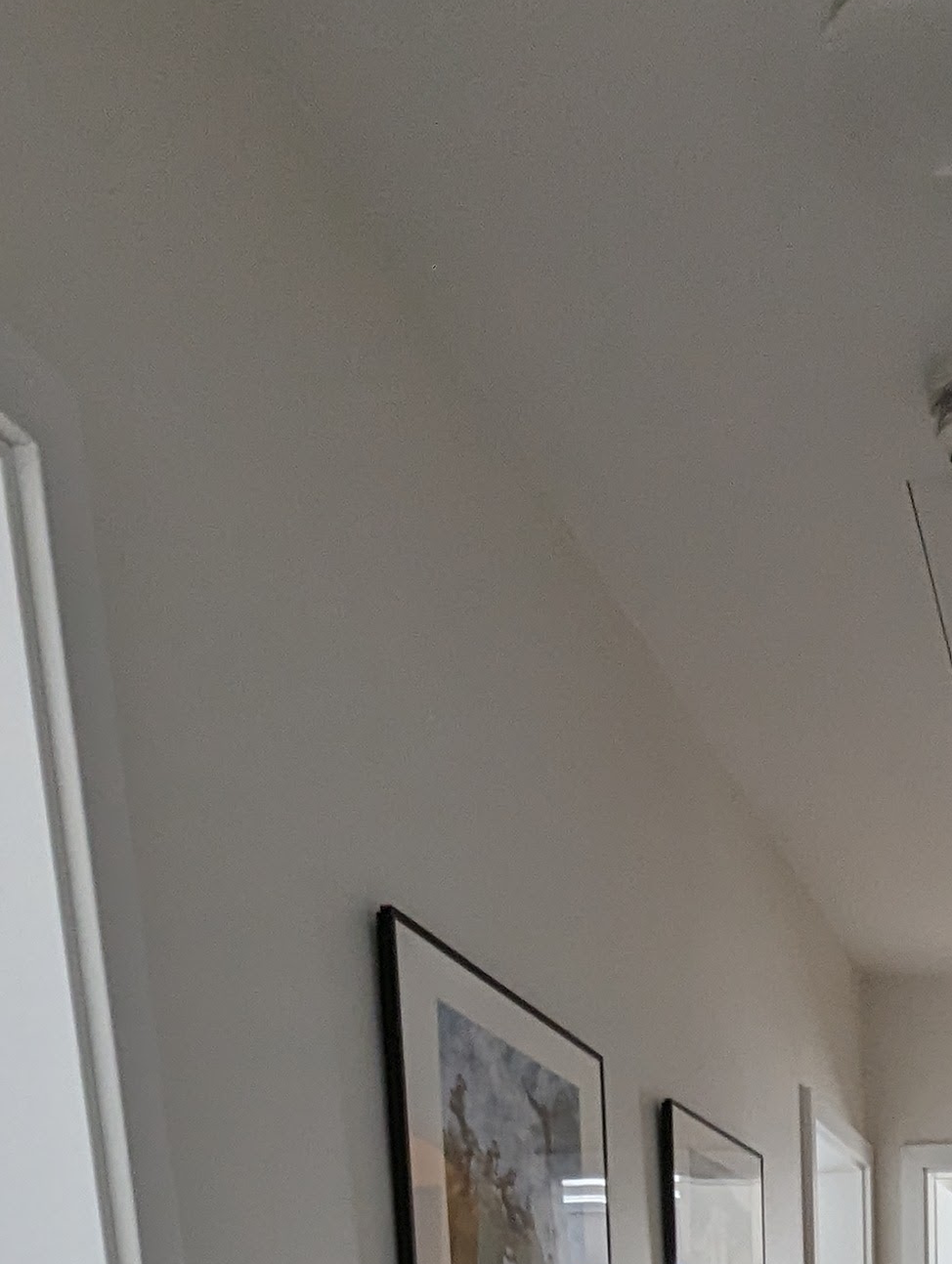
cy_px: 1843
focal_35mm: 41
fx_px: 1500
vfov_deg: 29.8
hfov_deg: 32.9
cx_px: 907
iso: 189
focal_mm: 1.95
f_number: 2.2
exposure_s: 1/89.6
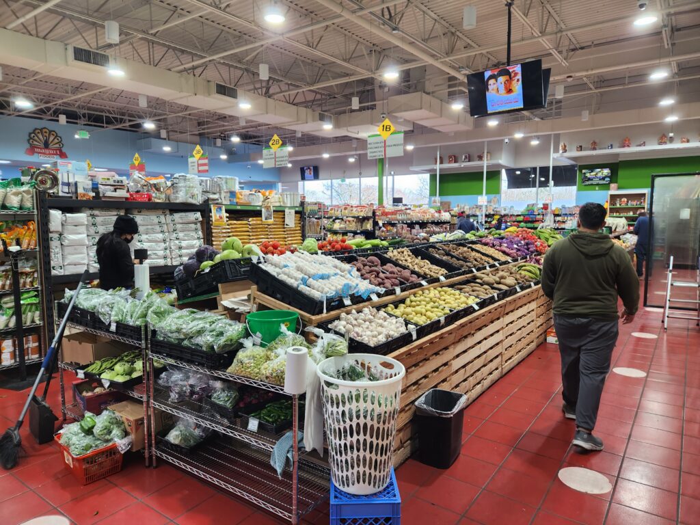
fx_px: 465
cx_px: 350
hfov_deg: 73.9
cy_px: 262
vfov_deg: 58.9
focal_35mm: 23
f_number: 1.8
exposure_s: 1/120
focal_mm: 5.4
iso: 125
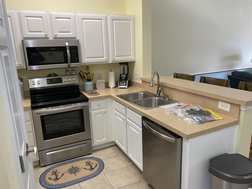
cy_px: 94
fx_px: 189
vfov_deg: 53.1
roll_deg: +1.9
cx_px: 126
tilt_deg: -15.0
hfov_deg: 67.3
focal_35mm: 26
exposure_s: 1/60
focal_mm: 4.25
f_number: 1.8
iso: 80
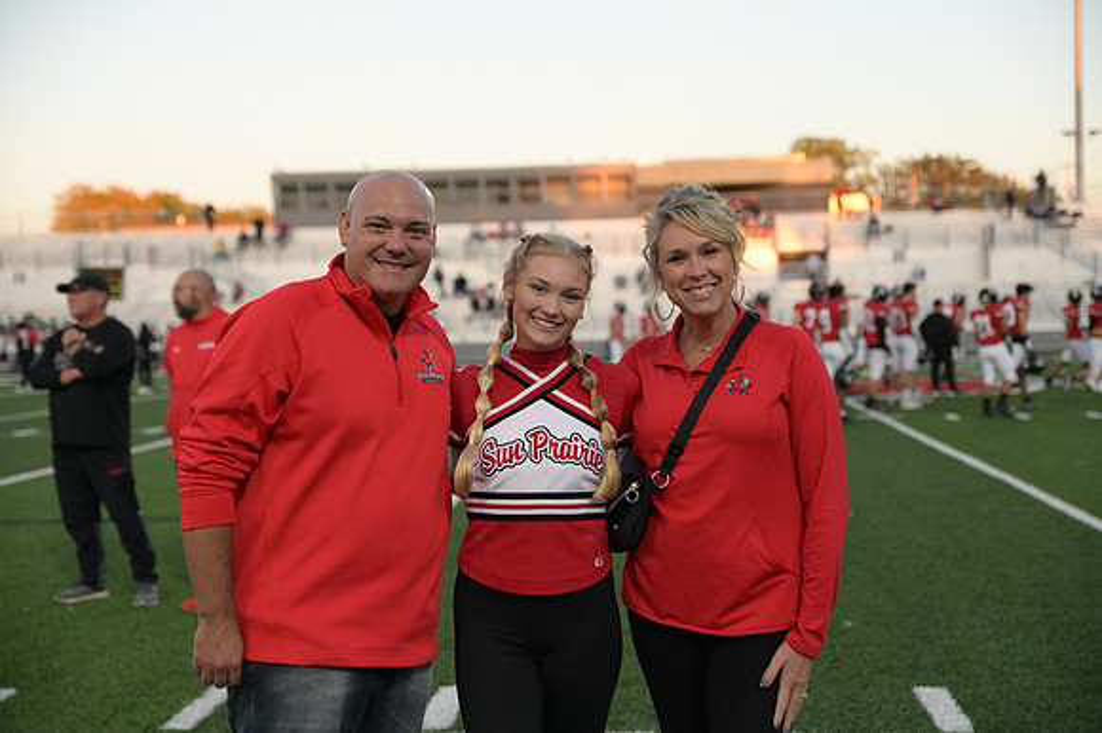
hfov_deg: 38.2
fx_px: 1591
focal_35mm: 52
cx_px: 551
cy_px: 366
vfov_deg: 26.0
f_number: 2.8
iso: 5000
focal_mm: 52
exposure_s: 1/8000
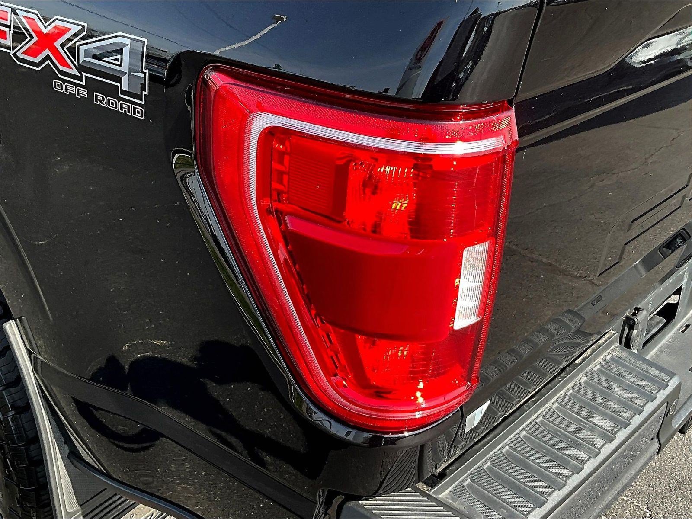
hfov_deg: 61.7
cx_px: 346
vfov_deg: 48.2
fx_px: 580
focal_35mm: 29
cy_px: 260
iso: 25
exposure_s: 1/309
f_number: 1.8
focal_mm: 3
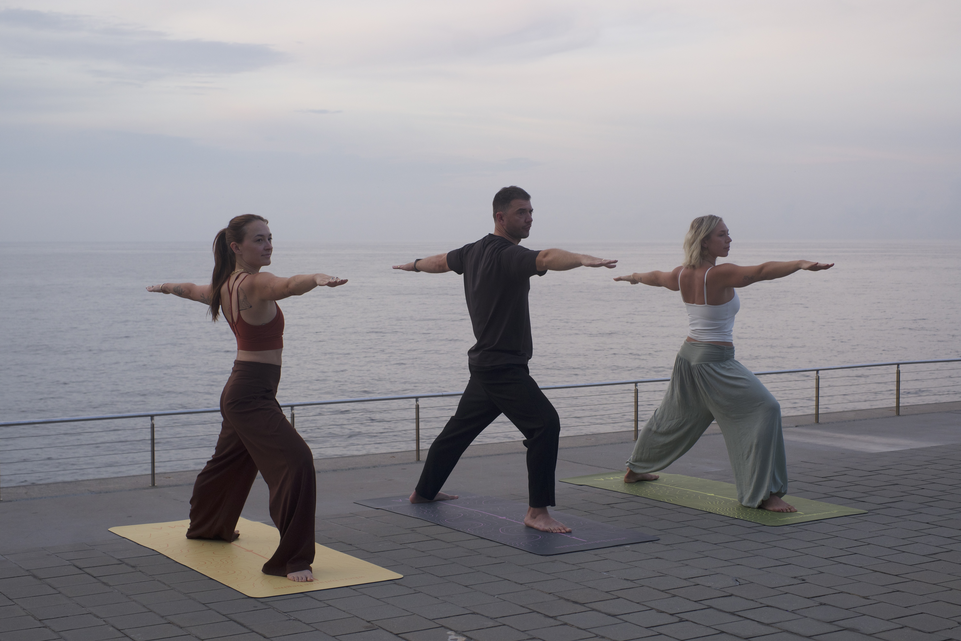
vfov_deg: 25.5
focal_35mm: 53
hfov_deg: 37.5
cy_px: 320
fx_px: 1415
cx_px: 480
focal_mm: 35
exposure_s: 1/125
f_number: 6.4
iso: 800
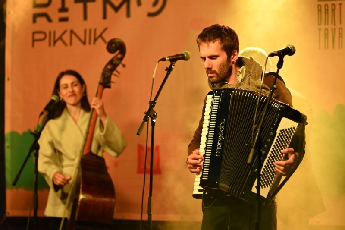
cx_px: 172
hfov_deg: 14.7
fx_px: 1341
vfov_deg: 9.8
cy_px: 115
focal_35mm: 140
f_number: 2.8
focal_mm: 140
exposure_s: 1/160
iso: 800
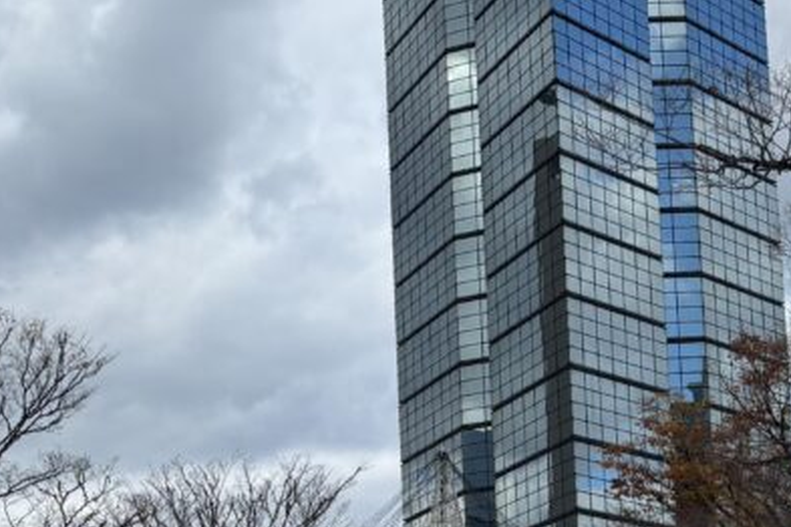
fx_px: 1933
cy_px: 674
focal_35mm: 88
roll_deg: +1.8
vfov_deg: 14.9
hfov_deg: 22.9
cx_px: 203
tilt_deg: +7.1
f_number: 1.6
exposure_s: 1/2342
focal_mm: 5.96
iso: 50
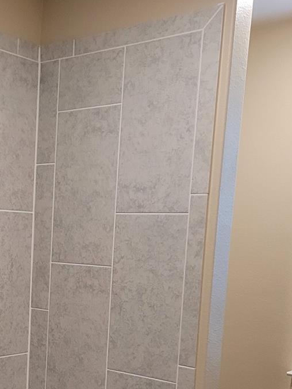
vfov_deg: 31.8
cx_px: -18
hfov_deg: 23.5
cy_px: 315
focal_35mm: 59
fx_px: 663
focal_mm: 5.4
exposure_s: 1/119
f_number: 1.8
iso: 320
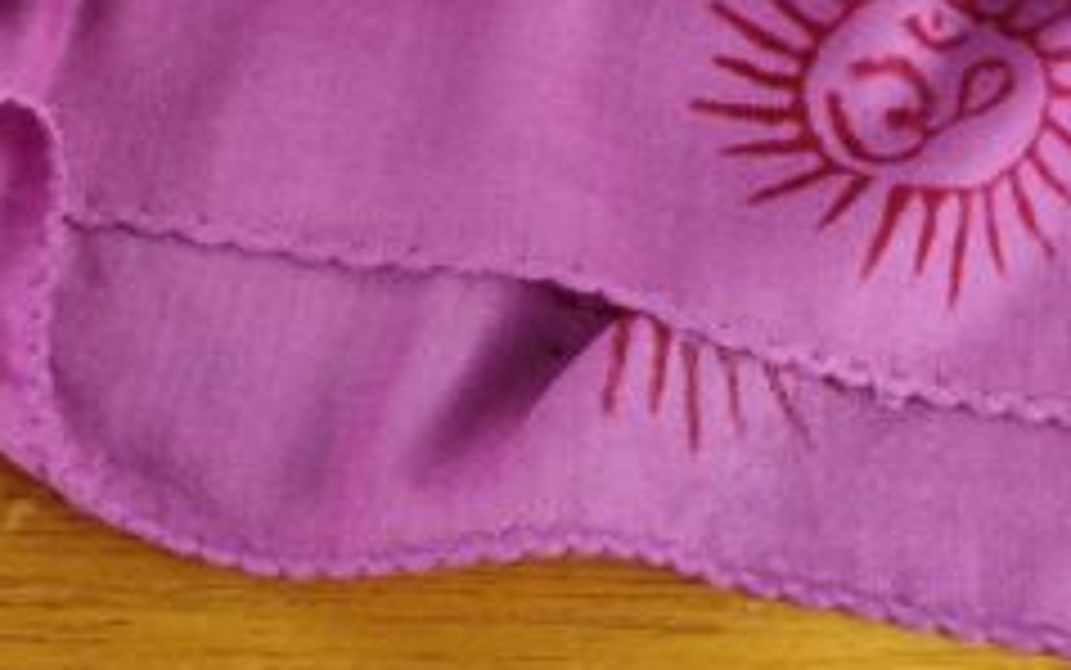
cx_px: 162
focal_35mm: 81
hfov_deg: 24.9
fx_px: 2365
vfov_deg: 14.7
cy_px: -407
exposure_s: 1/120
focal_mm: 5.4
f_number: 1.8
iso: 50
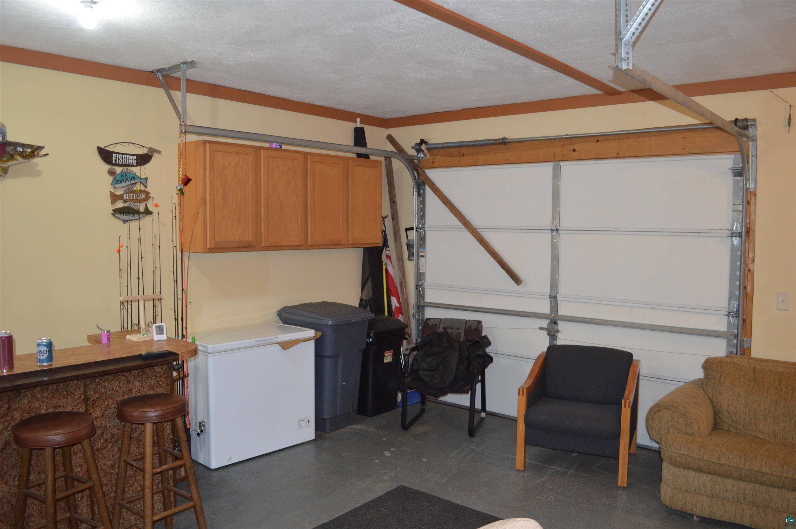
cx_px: 398
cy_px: 264
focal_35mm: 27
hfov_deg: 67.4
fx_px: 596
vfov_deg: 47.8
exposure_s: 1/60
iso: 900
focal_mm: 18
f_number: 3.5
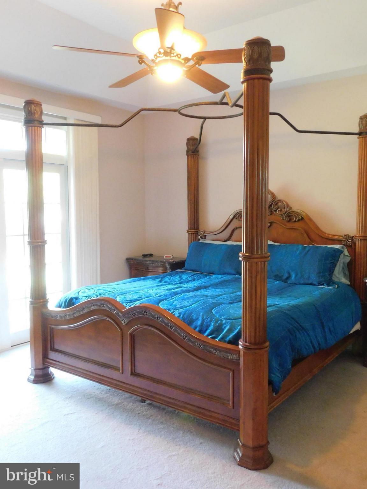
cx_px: 184
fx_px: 424
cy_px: 244
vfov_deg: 60.0
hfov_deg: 46.8
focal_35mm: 30
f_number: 3.2
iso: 800
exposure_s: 1/8
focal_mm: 5.3
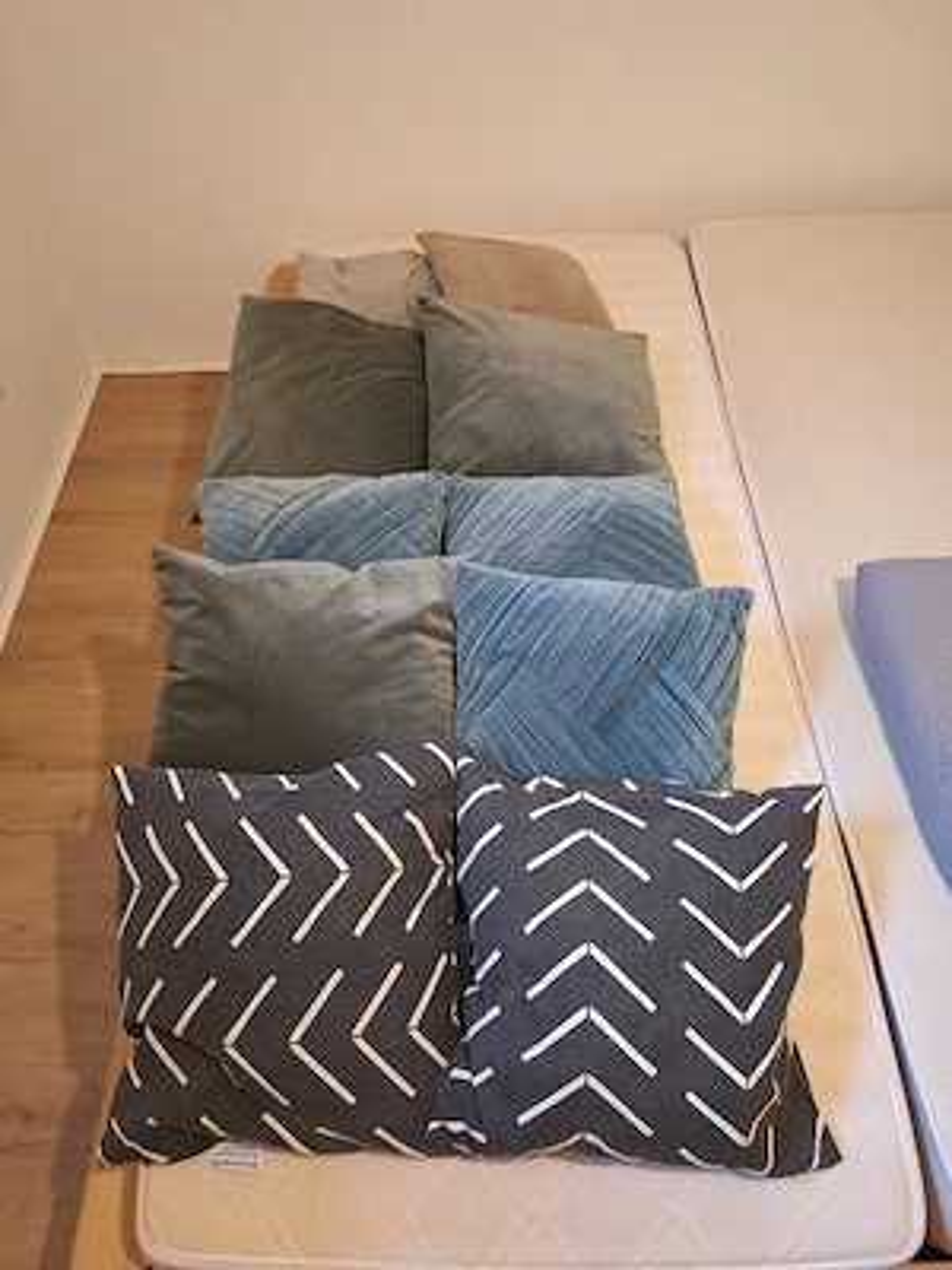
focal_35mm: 23
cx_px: 476
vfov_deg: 73.9
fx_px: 843
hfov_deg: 58.9
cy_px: 635
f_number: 1.8
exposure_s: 1/33
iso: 320
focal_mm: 5.54
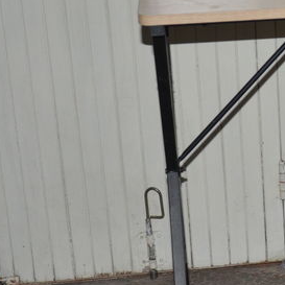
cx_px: 378
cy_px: 125
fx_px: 1127
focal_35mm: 121
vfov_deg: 14.4
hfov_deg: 13.8
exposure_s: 1/60
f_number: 4
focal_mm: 26
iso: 800
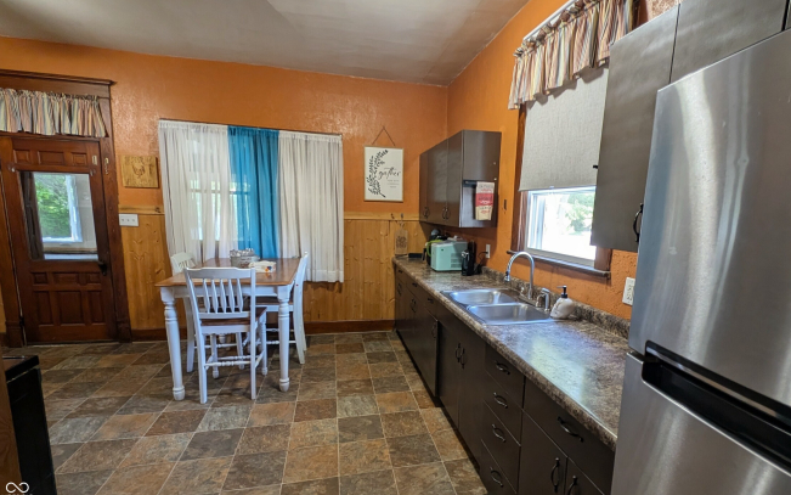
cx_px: 397
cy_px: 202
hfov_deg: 109.4
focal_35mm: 13
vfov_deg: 82.0
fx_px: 280
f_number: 1.95
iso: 104
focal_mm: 2.23
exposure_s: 1/30
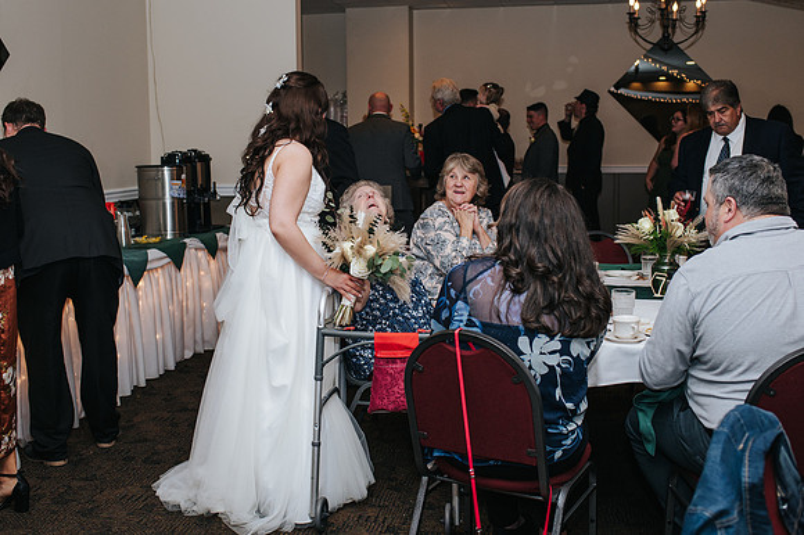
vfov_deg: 33.2
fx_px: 897
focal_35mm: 40
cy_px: 242
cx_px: 387
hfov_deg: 48.3
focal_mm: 35
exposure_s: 1/200
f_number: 3.2
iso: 800
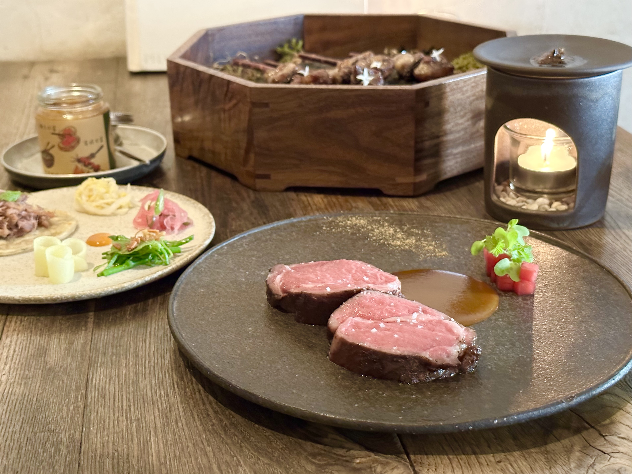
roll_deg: -0.2
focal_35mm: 48
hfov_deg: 39.7
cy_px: 237
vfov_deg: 30.3
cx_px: 316
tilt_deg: -24.1
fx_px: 876
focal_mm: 6.86
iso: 640
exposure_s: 1/24
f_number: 1.78
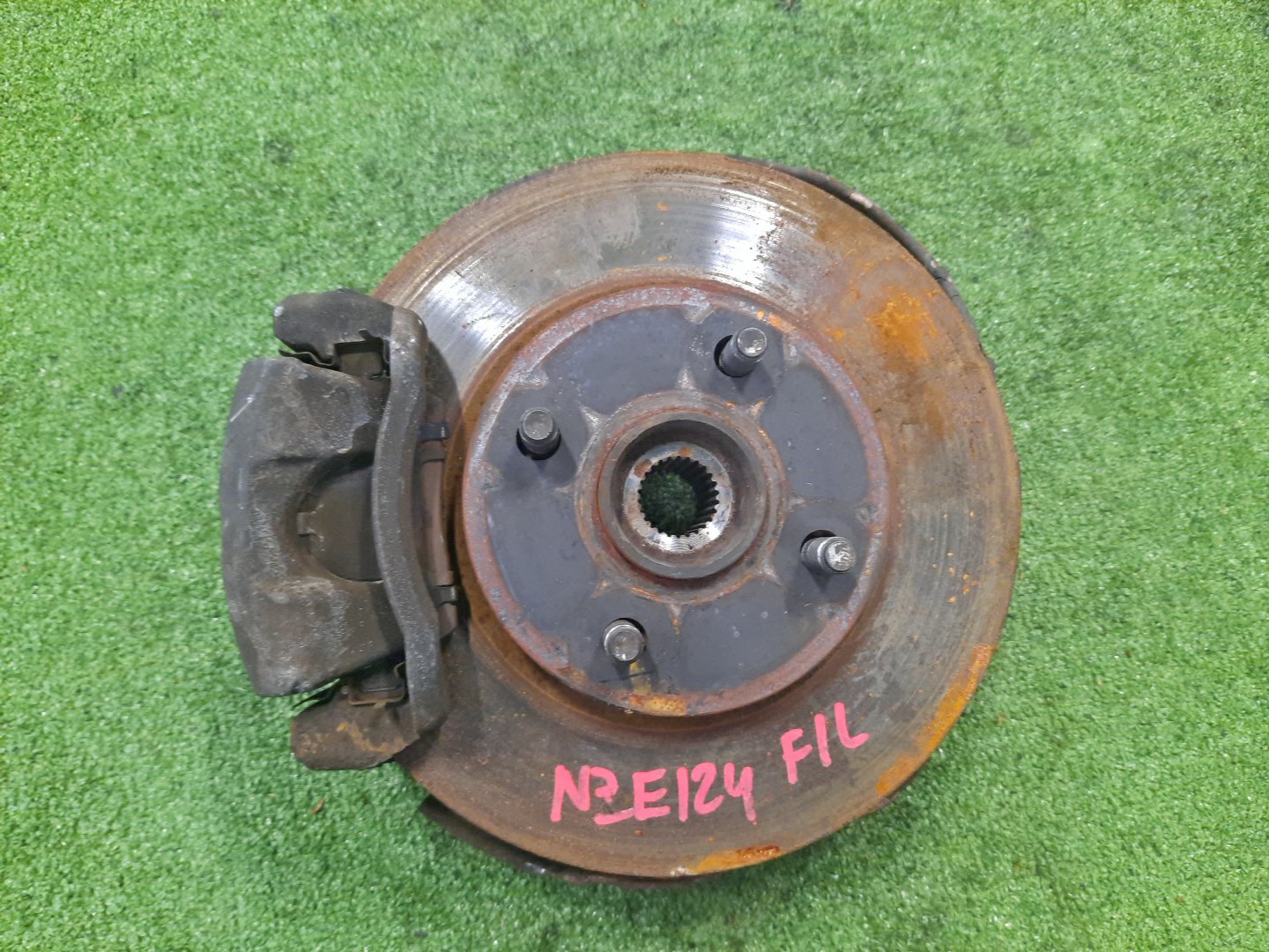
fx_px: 916
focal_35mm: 25
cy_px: 476
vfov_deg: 54.9
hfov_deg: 69.4
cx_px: 634
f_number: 2
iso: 321
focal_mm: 4.6
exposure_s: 1/25
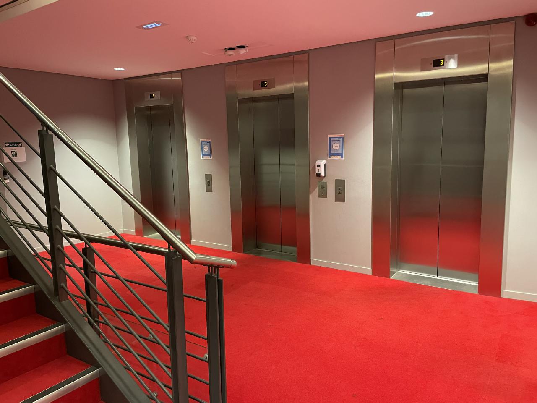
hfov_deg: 67.3
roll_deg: +0.8
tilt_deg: -8.3
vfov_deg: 53.1
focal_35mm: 26
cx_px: 268
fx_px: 403
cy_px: 202
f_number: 1.6
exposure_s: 1/49
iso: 500
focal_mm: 4.2
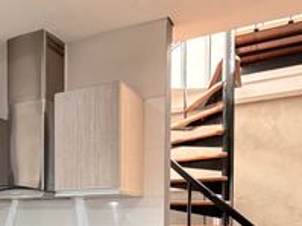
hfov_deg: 37.7
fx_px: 410
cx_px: 30
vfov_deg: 28.4
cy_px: 241
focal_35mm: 47
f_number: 2.2
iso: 500
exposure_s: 1/60
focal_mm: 2.22
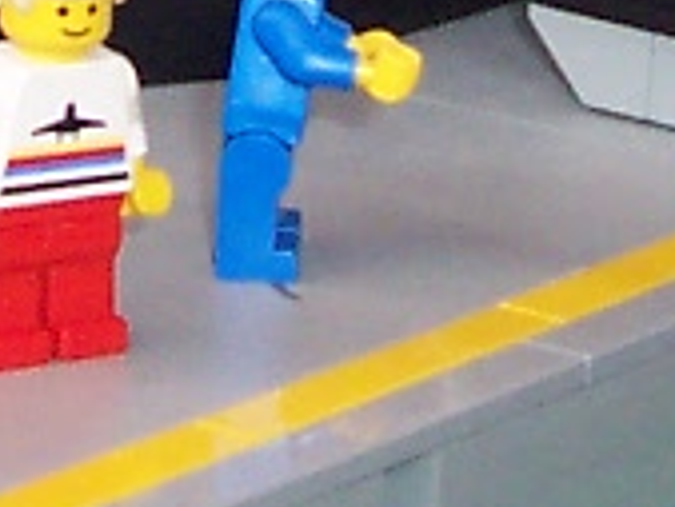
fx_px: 5113
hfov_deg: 7.5
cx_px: 208
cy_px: -447
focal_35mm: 262
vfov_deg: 5.6
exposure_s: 1/60
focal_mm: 5.6
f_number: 2.8
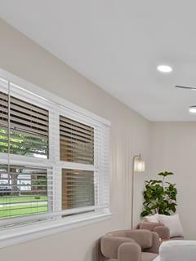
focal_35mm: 37
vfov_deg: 48.7
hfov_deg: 31.6
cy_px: 187
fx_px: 279
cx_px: 242
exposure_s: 1/6
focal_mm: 12
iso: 640
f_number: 9
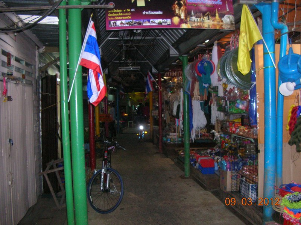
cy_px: 112
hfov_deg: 52.7
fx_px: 304
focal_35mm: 35
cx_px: 150
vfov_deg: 40.7
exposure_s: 1/60.1
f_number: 2.8
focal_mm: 5.8
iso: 200
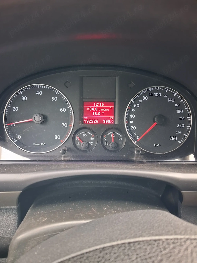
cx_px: 98
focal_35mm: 27
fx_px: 205
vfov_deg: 65.3
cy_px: 132
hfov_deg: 51.4
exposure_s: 1/60
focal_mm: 4
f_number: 1.8
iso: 320
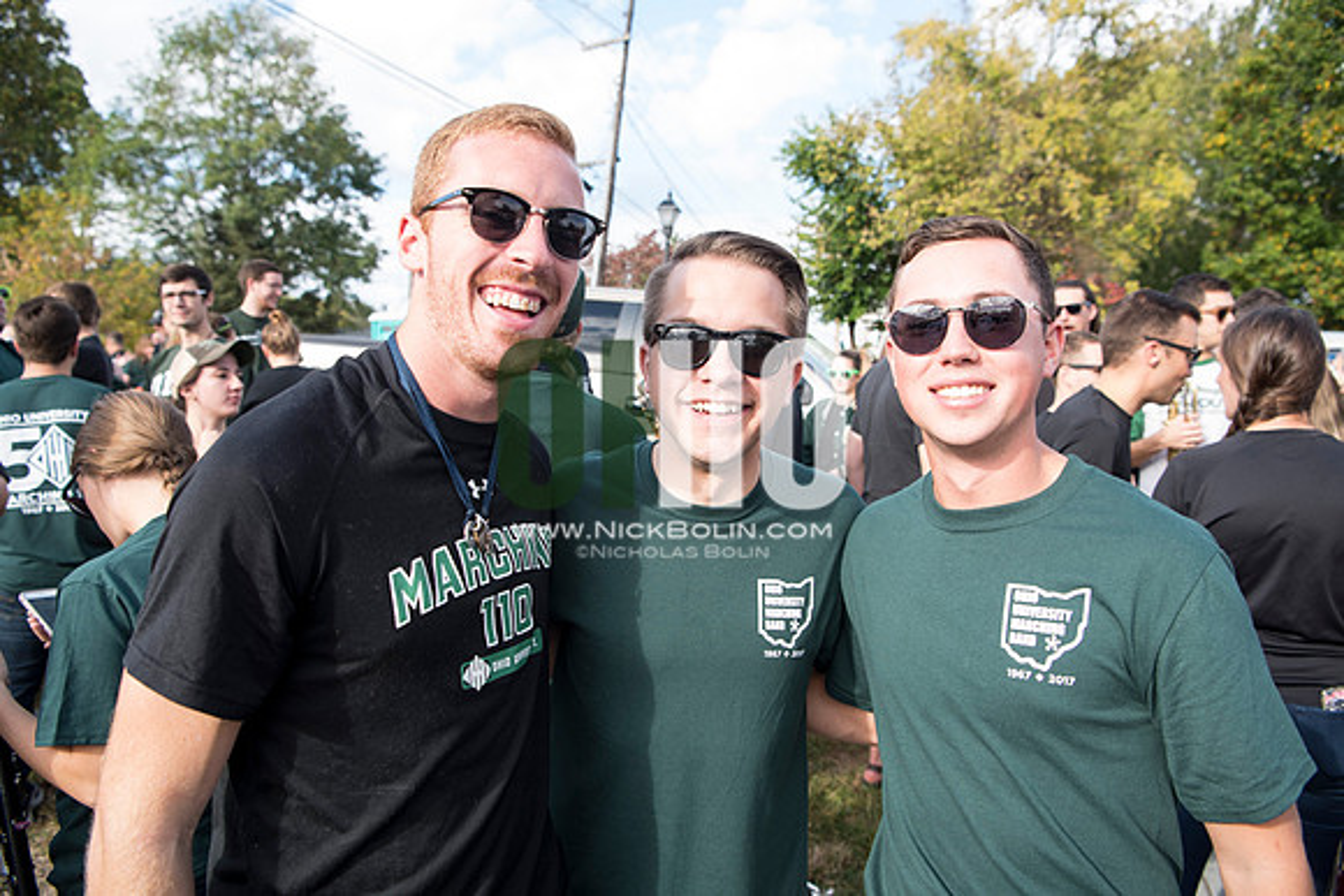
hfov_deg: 73.7
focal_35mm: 24
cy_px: 448
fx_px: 896
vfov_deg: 53.2
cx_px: 672
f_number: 4.5
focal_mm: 24
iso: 250
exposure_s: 1/400
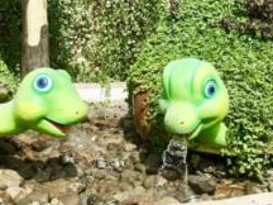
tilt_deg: -1.9
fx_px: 528
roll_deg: +0.1
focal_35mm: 67
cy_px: 31
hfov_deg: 28.2
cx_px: 47
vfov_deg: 21.6
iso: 25
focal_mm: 4.15
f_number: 2.2
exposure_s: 1/1672
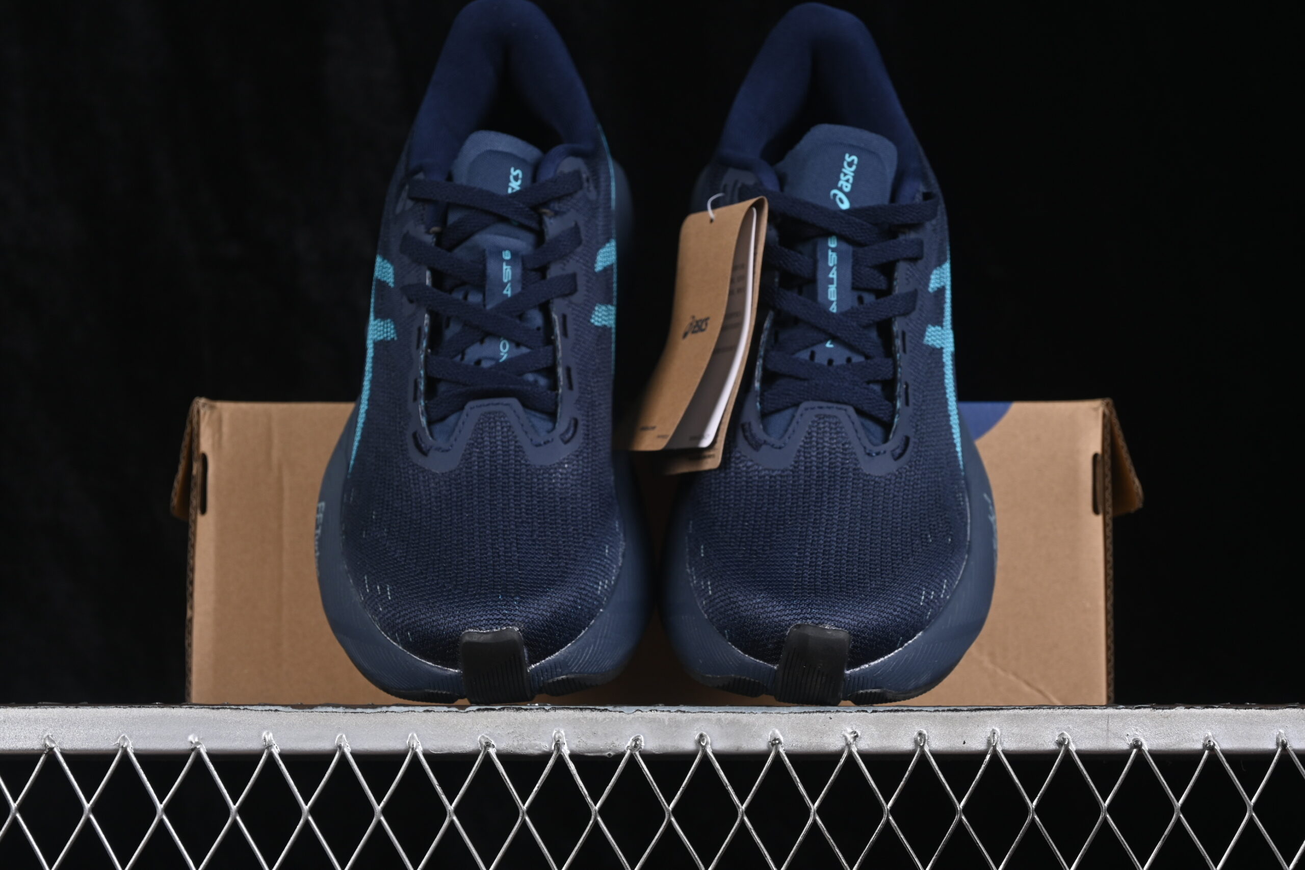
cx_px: 652
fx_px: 2719
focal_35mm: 75
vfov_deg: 18.2
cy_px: 435
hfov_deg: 27.0
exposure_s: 1/60
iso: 160
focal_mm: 50
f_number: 6.3
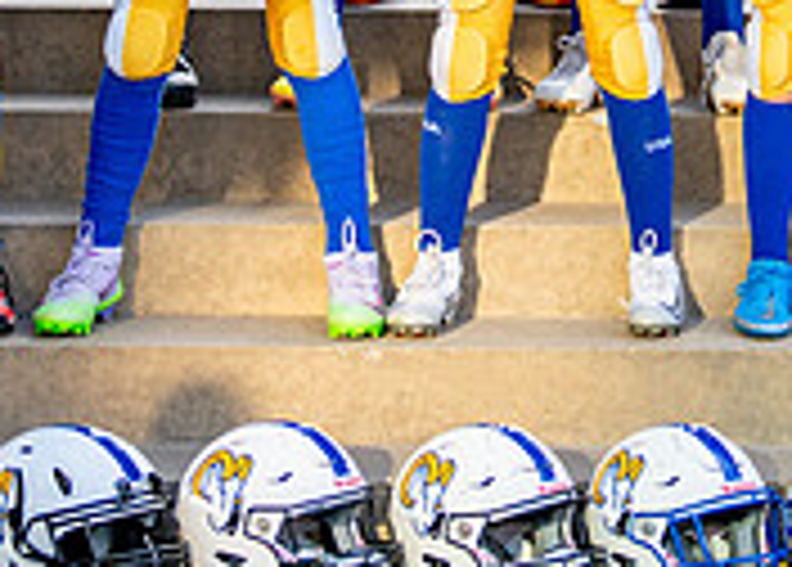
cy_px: -392
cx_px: 963
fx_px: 4727
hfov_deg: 9.4
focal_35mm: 210
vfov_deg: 6.7
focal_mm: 50
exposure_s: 1/1600
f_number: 1.2
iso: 200
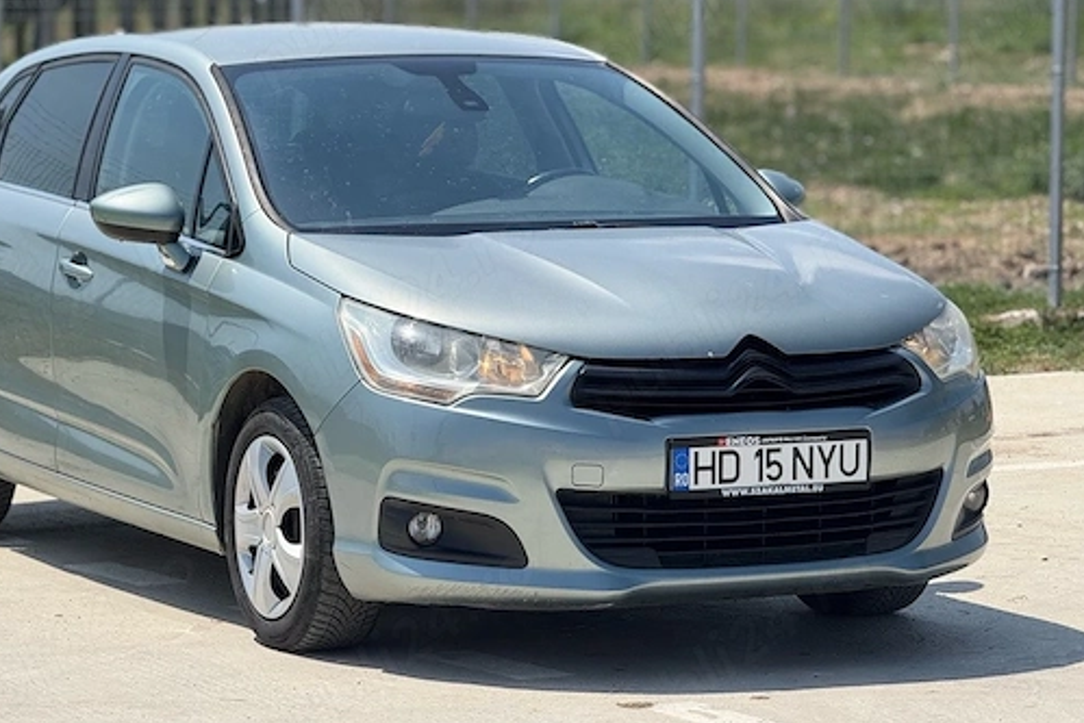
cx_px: 480
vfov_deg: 9.2
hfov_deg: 13.7
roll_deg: -0.2
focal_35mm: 150
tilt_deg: -3.8
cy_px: 328
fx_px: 4518
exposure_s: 1/1689
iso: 80
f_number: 2.8
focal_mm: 15.66
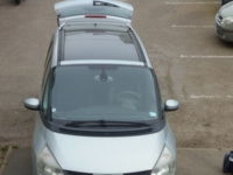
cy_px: 88
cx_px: 116
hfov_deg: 19.8
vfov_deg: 14.9
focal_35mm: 99
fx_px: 666
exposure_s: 1/200
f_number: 5.5
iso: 80
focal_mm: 17.6
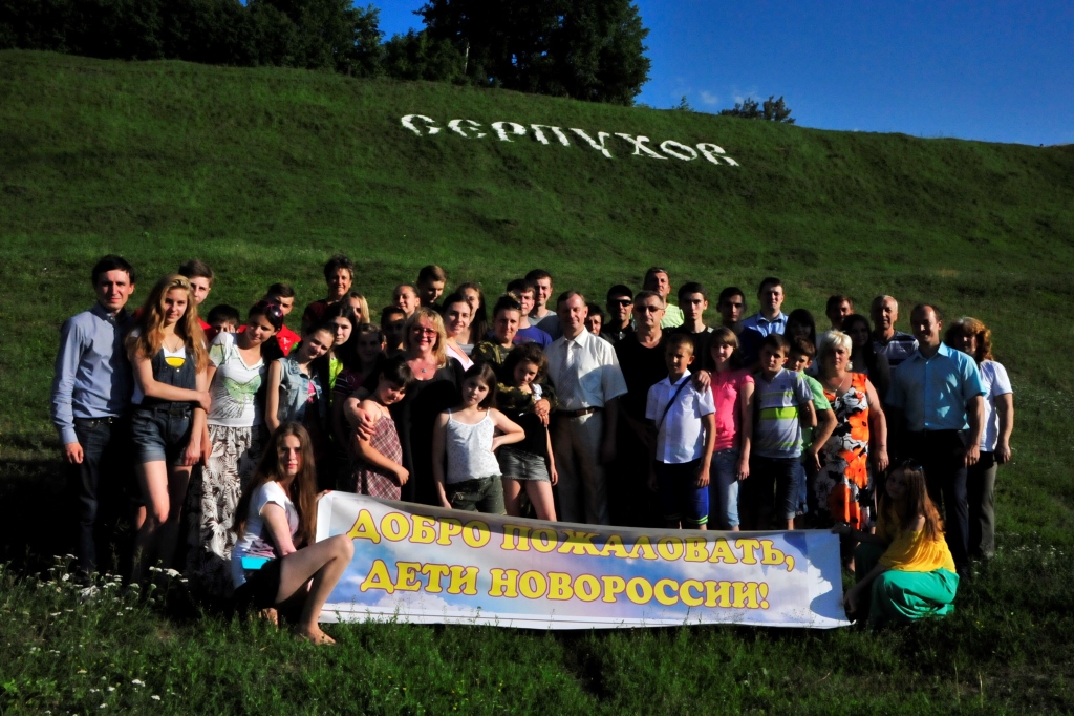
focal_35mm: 34
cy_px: 358
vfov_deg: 38.9
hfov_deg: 55.8
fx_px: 1014
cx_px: 537
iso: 4500
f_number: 27
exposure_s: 1/3000
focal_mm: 34
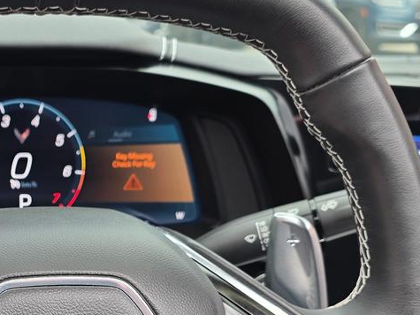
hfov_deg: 29.6
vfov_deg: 22.5
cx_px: 24
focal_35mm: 62
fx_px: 752
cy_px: 332
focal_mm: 6.3
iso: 20
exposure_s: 1/54.7
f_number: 1.7
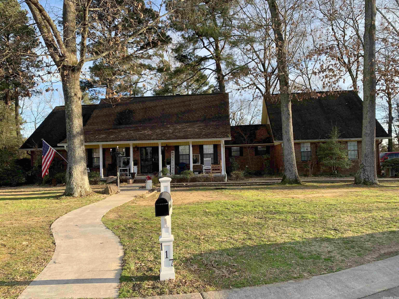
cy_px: 150
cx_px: 200
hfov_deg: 67.3
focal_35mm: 26
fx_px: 300
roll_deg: +1.9
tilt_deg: +4.4
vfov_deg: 53.1
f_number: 1.8
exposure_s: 1/422
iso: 25
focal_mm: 4.25
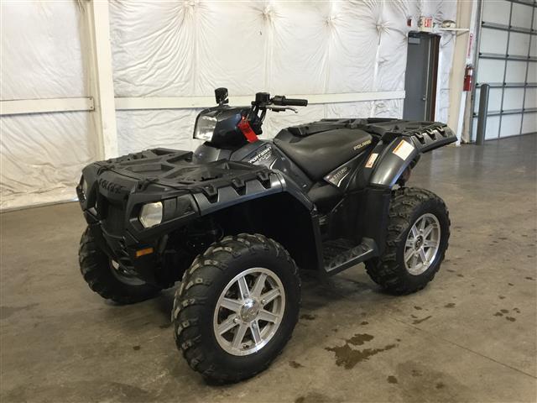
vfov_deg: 45.4
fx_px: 481
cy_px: 202
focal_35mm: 31
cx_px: 268
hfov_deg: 58.4
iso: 64
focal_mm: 3.3
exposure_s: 1/30
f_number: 2.4
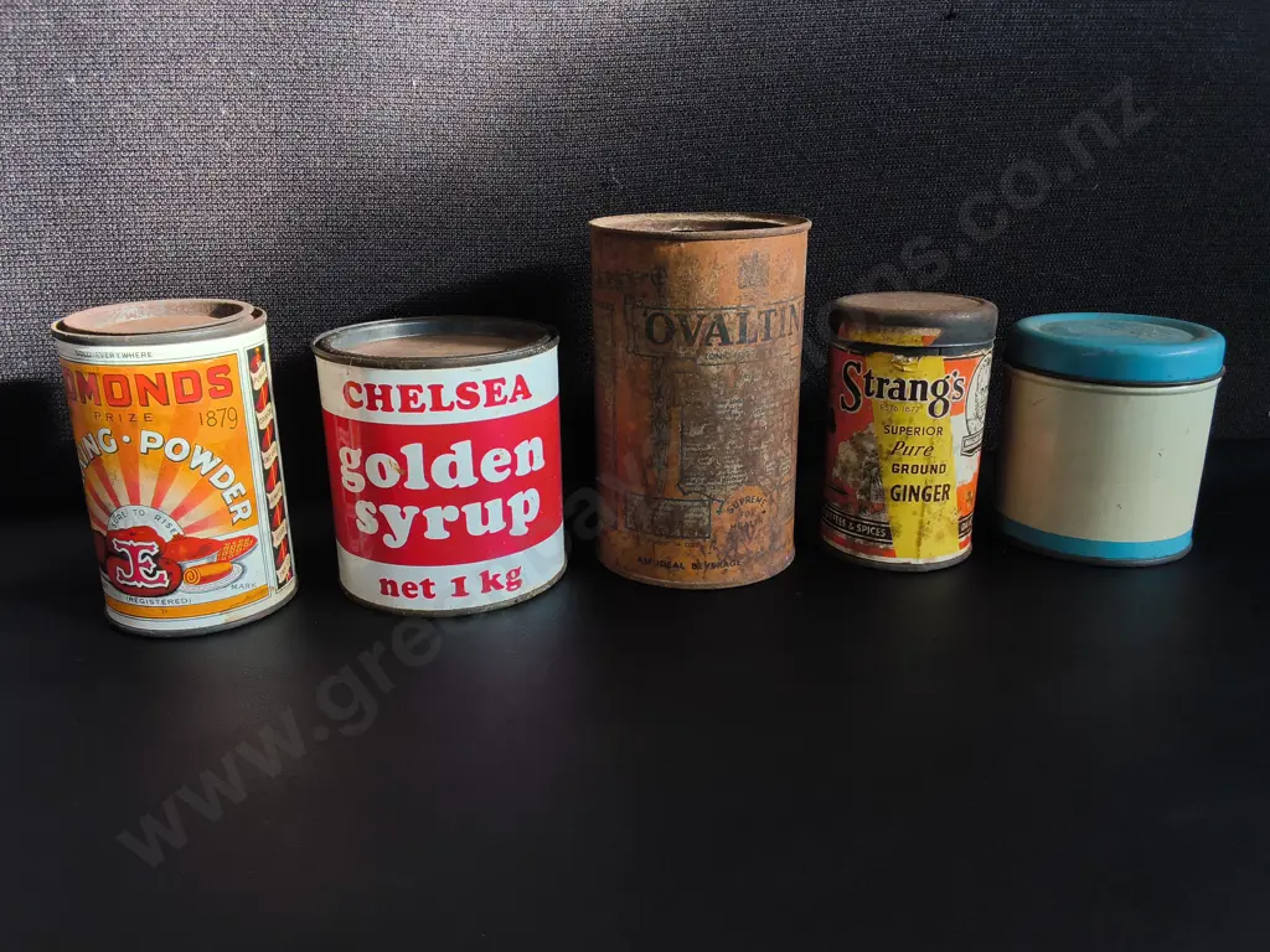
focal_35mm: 27
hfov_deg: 65.3
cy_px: 476
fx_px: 991
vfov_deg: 51.4
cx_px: 635
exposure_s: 1/221
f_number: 2
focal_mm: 2.87
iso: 32
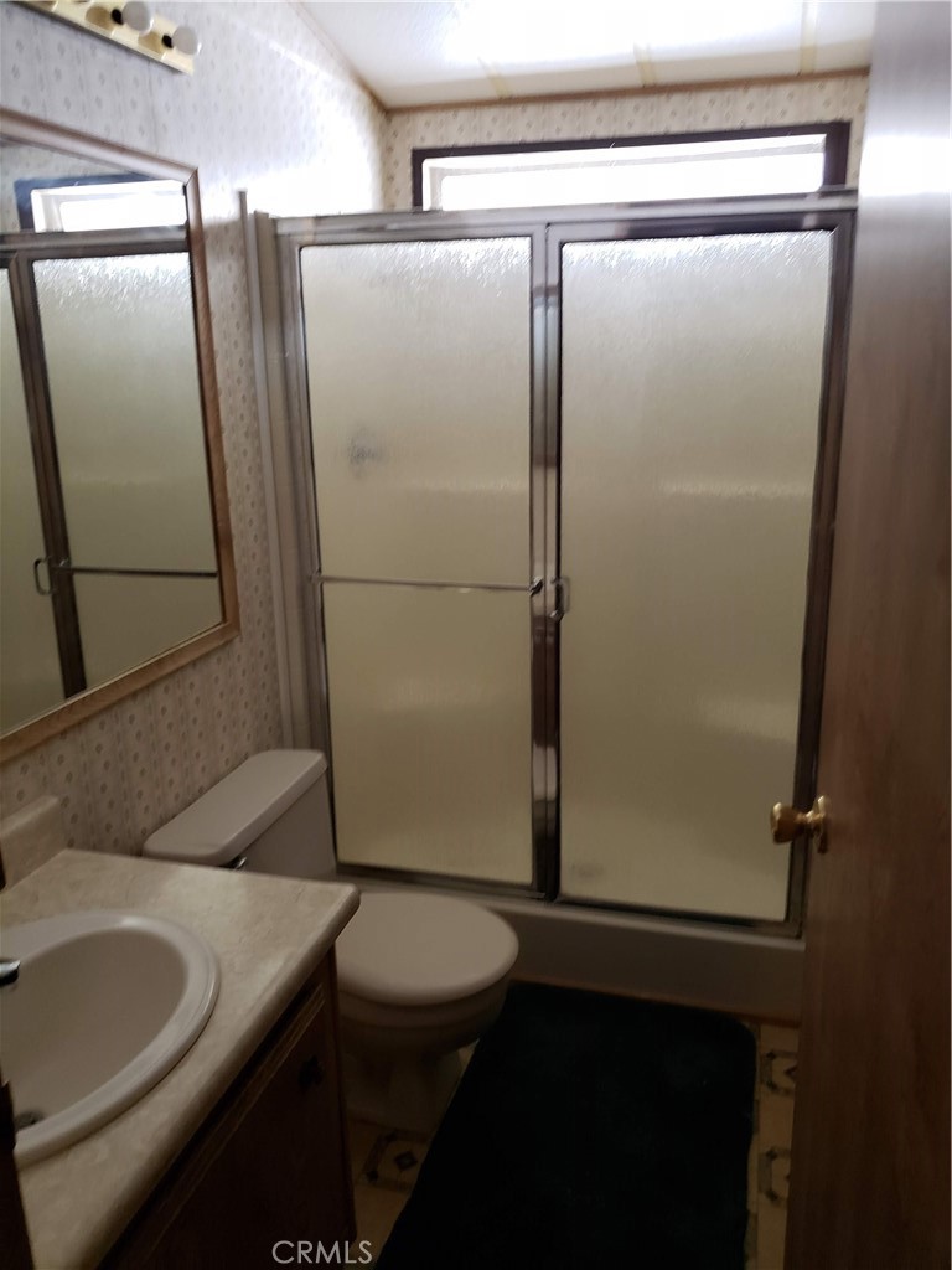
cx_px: 476
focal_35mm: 26
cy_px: 635
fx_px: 953
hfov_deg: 53.1
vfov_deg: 67.3
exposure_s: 1/46
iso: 250
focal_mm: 4.3
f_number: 1.5
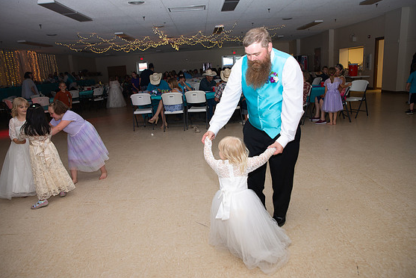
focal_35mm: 25
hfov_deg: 71.5
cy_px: 138
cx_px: 206
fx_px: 289
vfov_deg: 51.3
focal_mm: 24
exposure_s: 1/125
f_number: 3.5
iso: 800
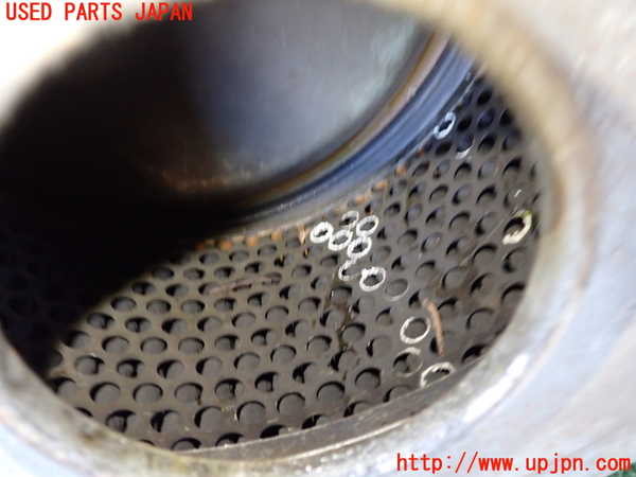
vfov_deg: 46.8
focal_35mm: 30
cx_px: 318
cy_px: 238
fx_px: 551
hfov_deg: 60.0
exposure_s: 1/30
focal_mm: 5.4
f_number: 2.3
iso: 800
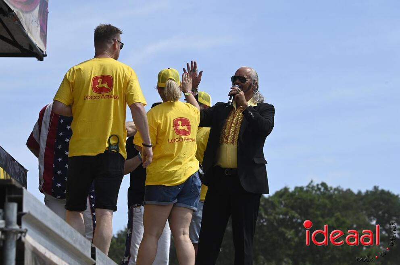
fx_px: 1720
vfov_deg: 8.8
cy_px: 132
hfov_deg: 13.3
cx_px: 200
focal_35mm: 155
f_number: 9
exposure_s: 1/5000
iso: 1600
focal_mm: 155
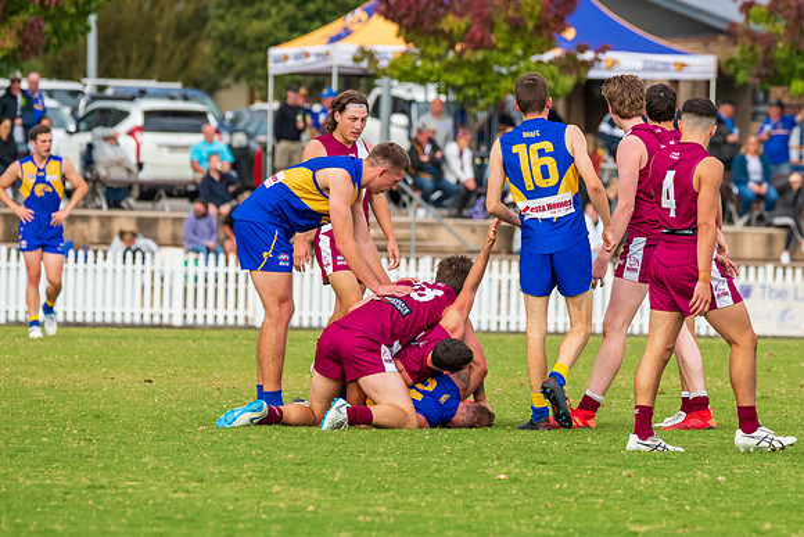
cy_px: 264
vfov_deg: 3.1
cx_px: 487
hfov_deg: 4.6
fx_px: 9933
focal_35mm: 445
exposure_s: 1/1250
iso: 1000
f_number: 9
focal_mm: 360
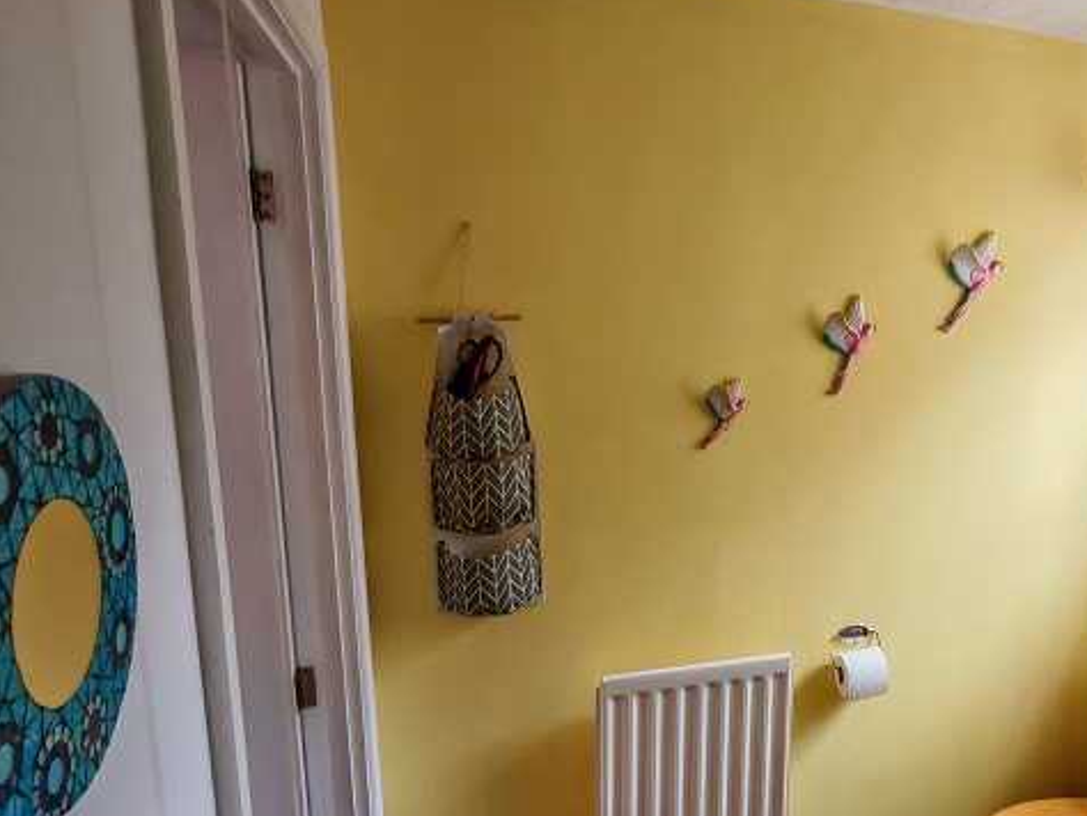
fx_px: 848
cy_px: 440
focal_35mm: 27
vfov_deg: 51.3
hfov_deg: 61.4
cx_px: 823
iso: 200
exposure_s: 1/50
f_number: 2.2
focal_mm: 1.96
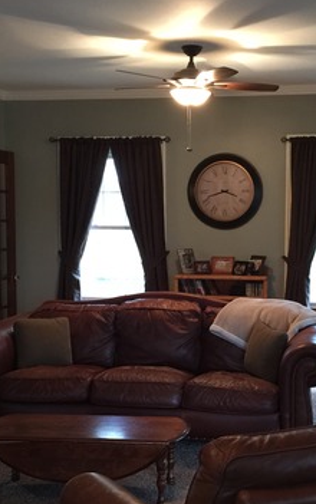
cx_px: 192
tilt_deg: -5.7
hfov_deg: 23.1
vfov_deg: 36.1
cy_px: 302
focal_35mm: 56
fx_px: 770
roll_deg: -0.2
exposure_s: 1/8
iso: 125
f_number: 2.2
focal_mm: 4.15
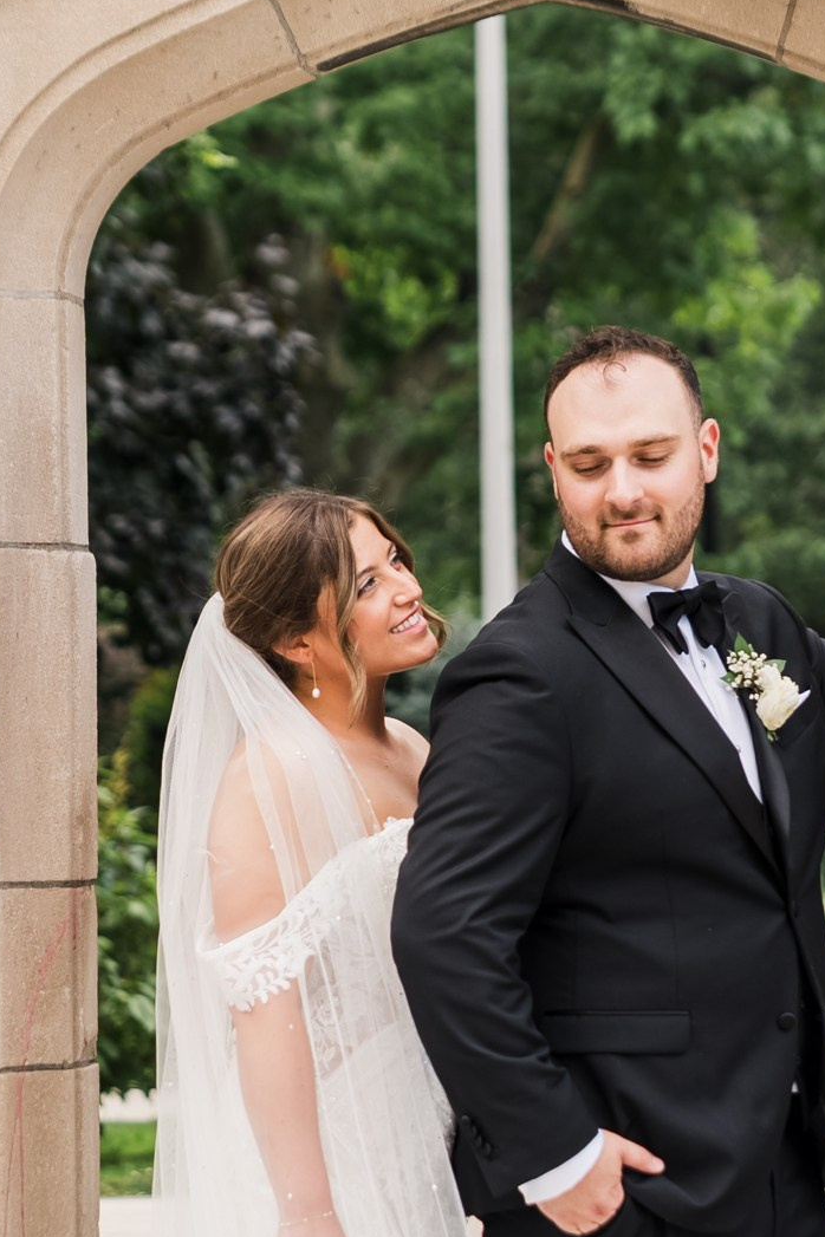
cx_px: 407
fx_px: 6978
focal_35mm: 203
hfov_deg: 6.8
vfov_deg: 10.1
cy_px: 920
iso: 100
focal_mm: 85
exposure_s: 1/125
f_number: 3.5
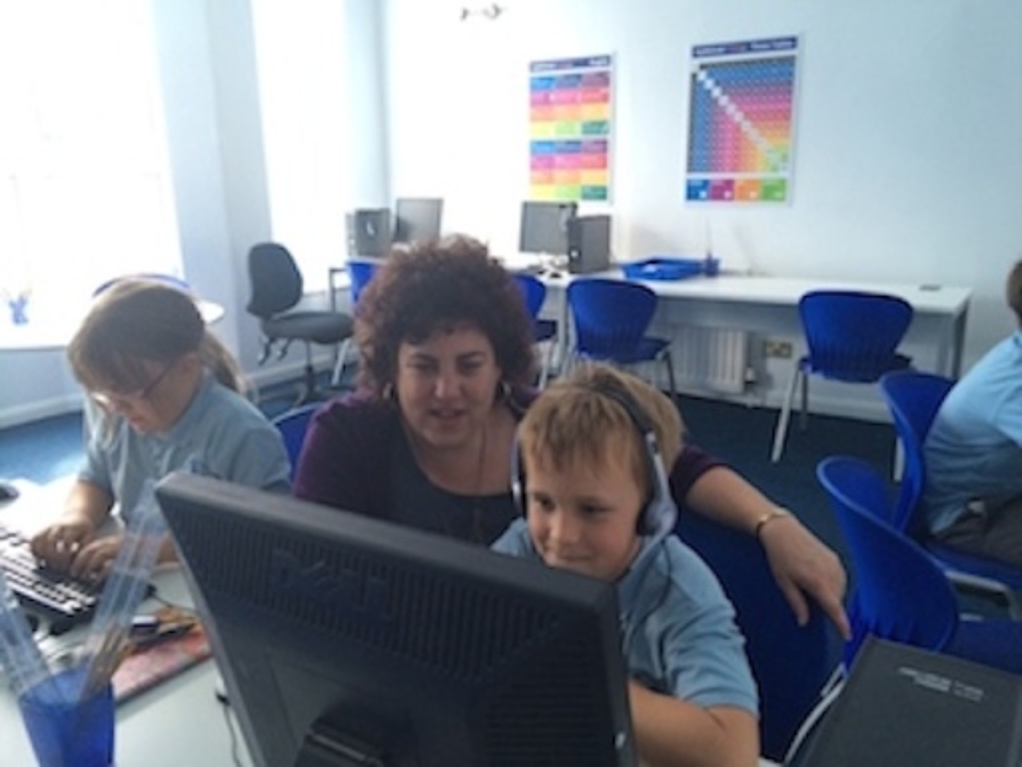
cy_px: 384
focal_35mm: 30
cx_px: 511
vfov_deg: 46.8
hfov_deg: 60.0
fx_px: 886
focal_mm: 4.12
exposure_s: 1/30
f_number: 2.2
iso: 160
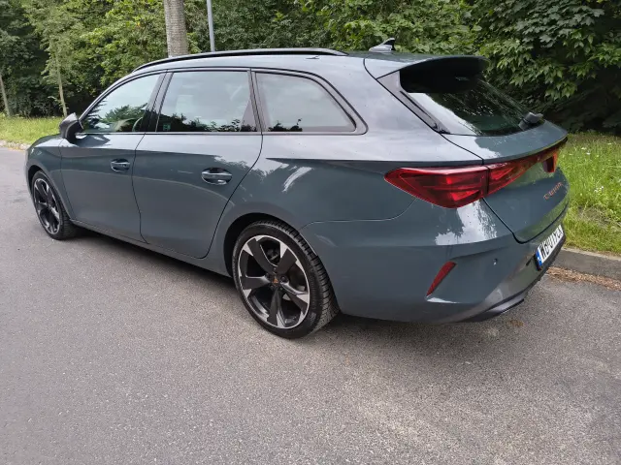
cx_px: 310
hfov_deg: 71.6
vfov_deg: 56.8
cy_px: 232
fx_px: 431
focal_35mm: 24
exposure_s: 1/100
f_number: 1.8
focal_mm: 5.56
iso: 410
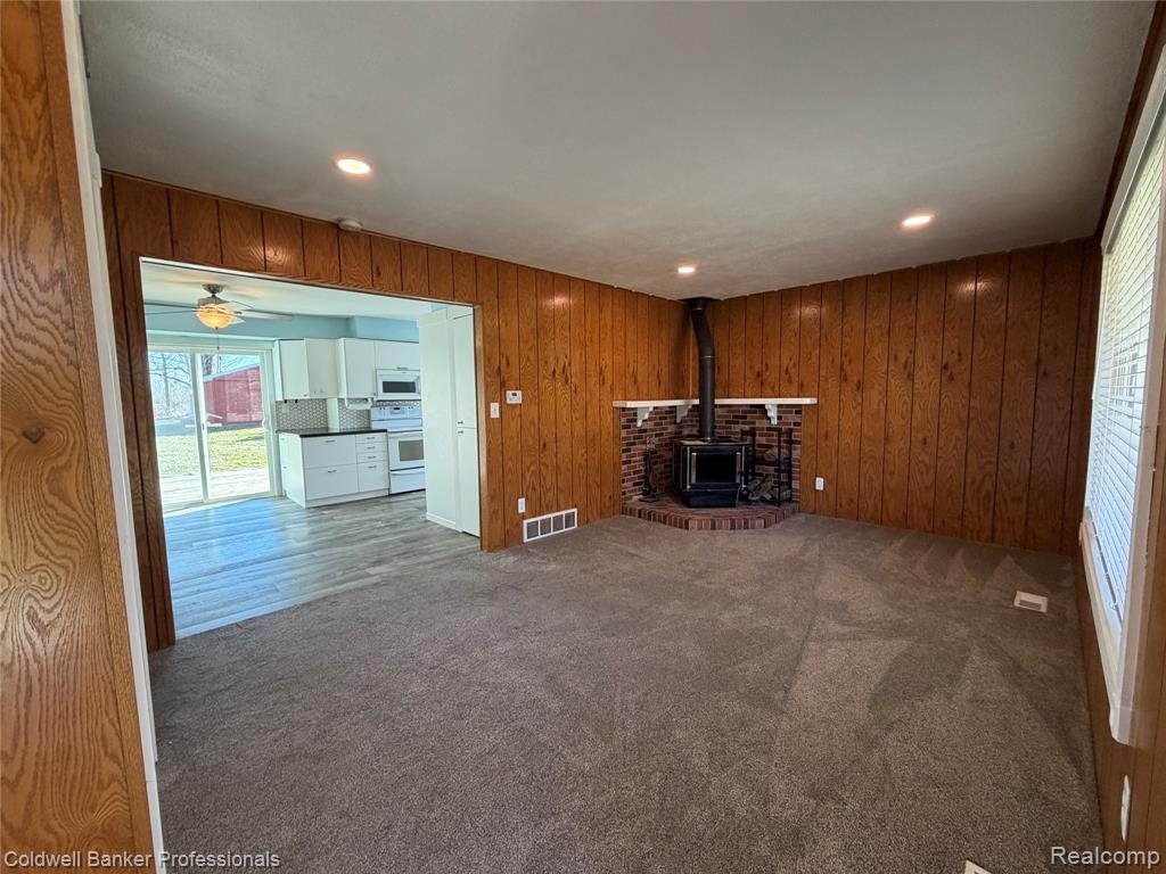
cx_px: 583
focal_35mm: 14
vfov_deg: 85.7
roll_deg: +1.3
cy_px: 437
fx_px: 472
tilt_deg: -5.8
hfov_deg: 102.1
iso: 200
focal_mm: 2.22
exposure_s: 1/120
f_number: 2.2
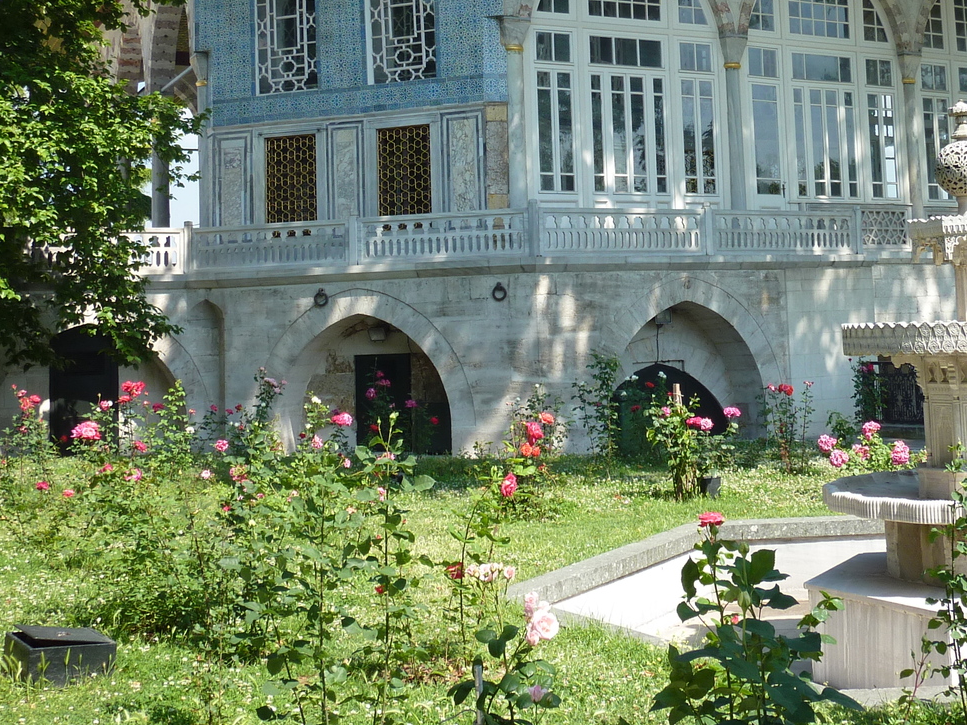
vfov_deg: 29.9
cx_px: 603
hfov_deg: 39.4
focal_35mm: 48
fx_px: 1341
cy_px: 202
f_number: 4
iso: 80
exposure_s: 1/320
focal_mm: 4.7
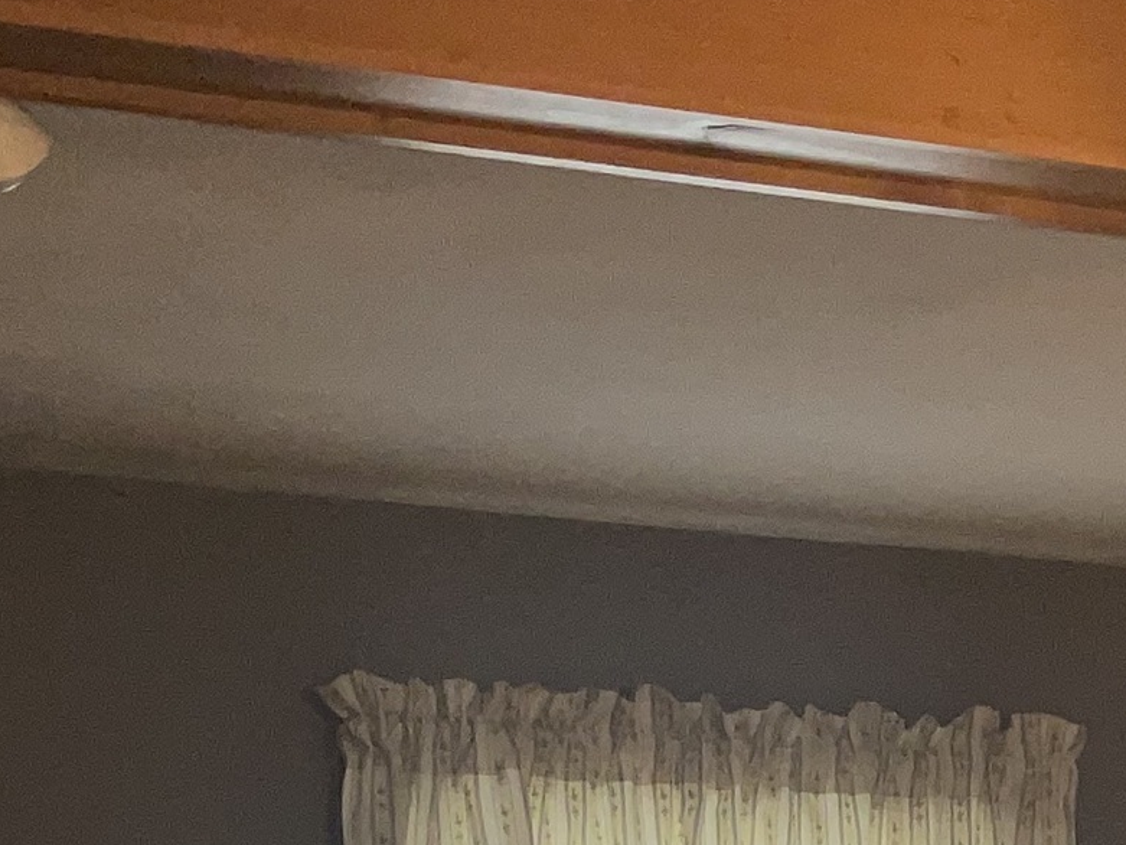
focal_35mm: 114
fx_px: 3709
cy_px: 1657
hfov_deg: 16.9
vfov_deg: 11.7
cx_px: 1100
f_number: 1.8
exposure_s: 1/60
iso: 25
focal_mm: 3
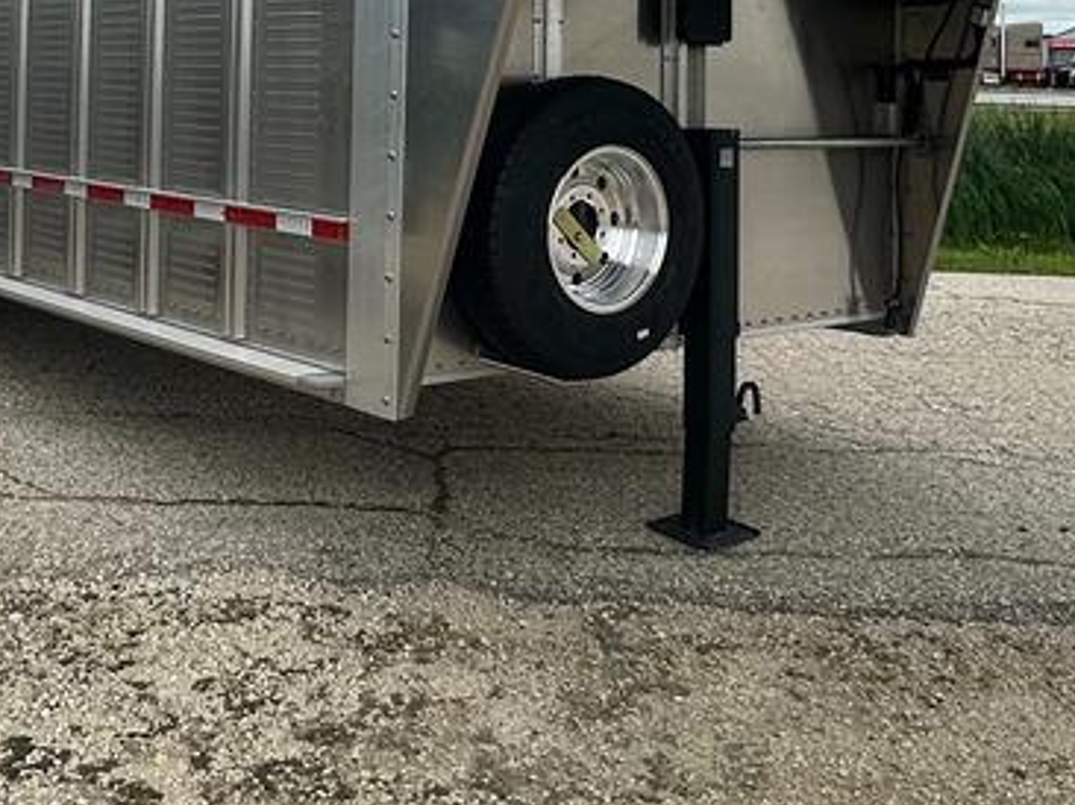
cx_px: 479
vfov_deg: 28.1
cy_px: 21
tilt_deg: +2.4
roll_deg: -1.4
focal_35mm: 49
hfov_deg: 38.9
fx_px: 1521
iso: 40
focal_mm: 2.22
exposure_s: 1/1006
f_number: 2.2
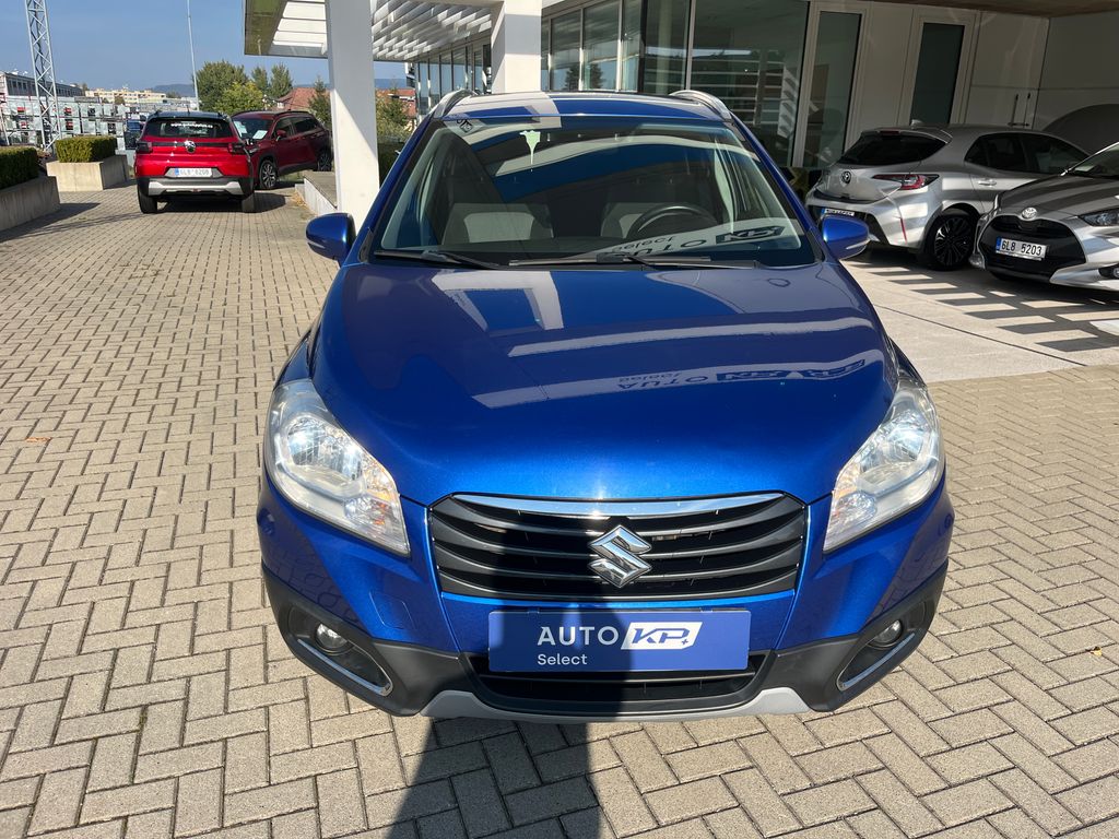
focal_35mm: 26
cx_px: 560
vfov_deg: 53.1
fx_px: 840
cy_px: 420
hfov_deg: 67.3
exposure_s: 1/2825
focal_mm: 5.1
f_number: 1.6
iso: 50
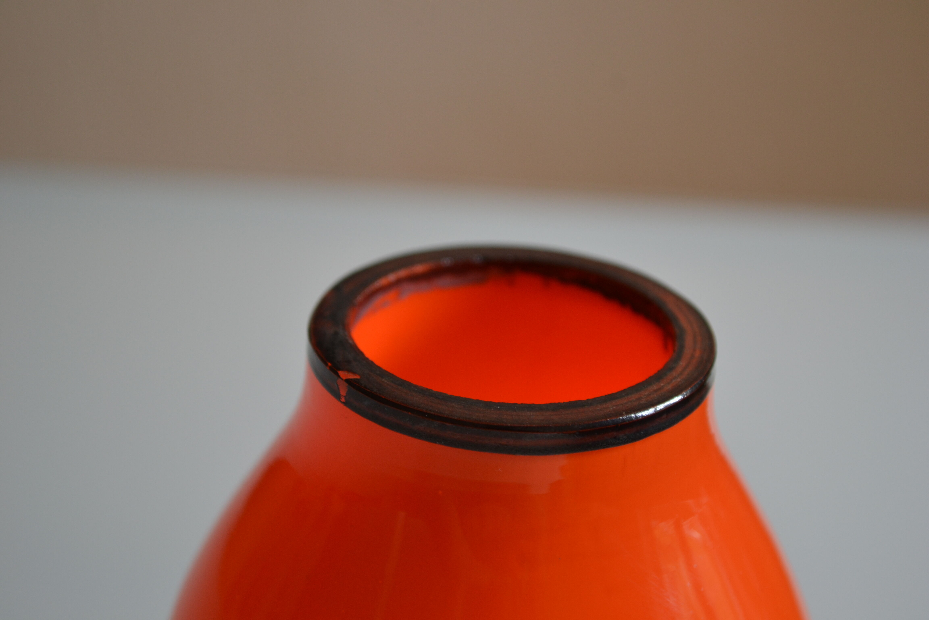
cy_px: 310
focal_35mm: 82
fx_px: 2129
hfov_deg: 24.6
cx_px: 464
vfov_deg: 16.6
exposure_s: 1/125
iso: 400
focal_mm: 55
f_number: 5.6
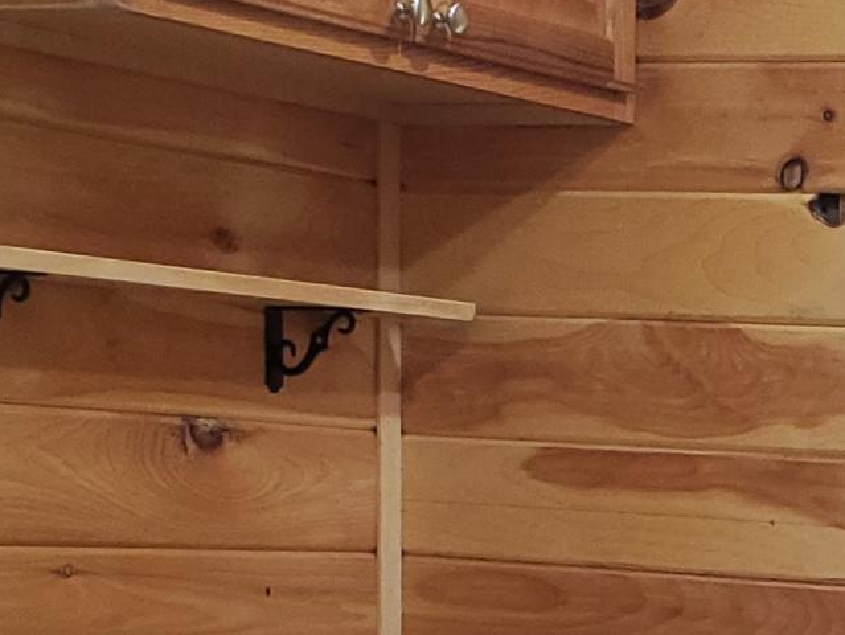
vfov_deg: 11.4
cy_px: 1078
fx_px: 2980
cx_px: 1366
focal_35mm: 122
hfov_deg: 14.7
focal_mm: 4.3
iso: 250
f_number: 2.4
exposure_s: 1/59
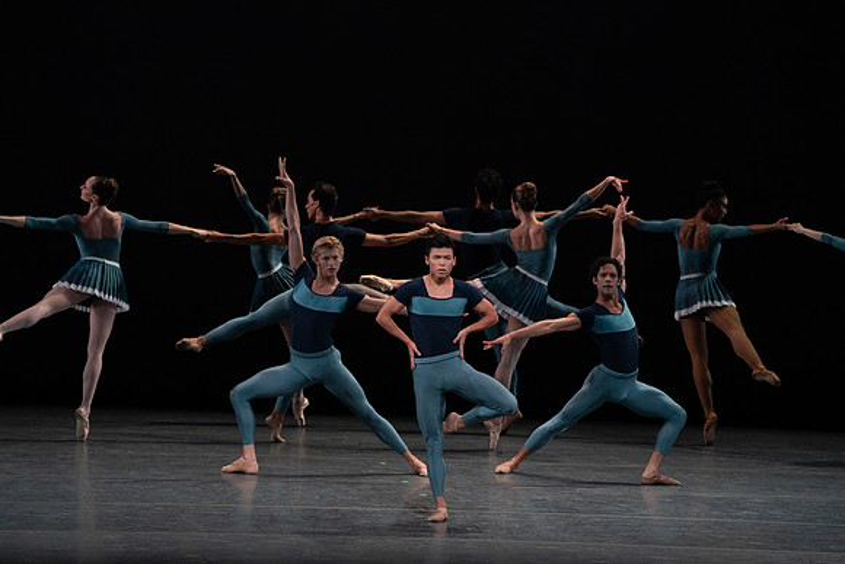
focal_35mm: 268
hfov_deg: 7.7
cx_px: 422
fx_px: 6292
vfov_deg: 5.1
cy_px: 282
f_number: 7.1
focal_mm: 268
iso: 5000
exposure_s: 1/400
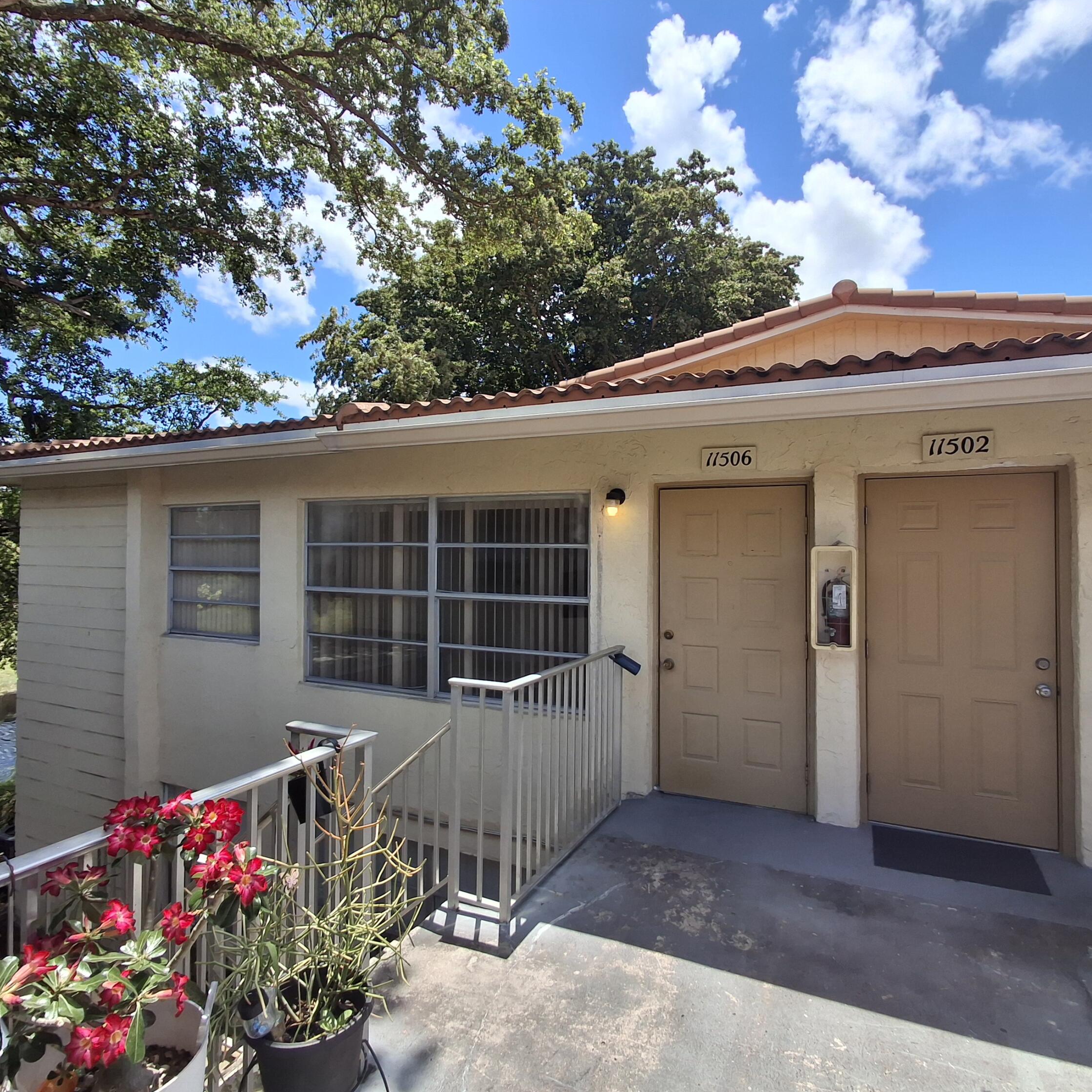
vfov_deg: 77.7
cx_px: 553
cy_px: 547
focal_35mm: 19
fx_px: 678
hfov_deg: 77.7
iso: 40
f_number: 2.2
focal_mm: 1.64
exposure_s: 1/1748
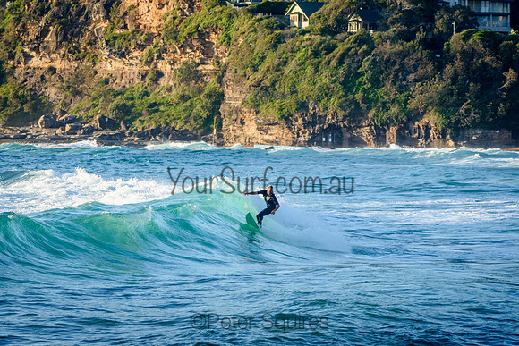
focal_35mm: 237
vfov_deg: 5.8
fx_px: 3411
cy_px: 173
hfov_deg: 8.7
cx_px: 260
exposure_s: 1/2000
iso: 900
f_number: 5.6
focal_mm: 155
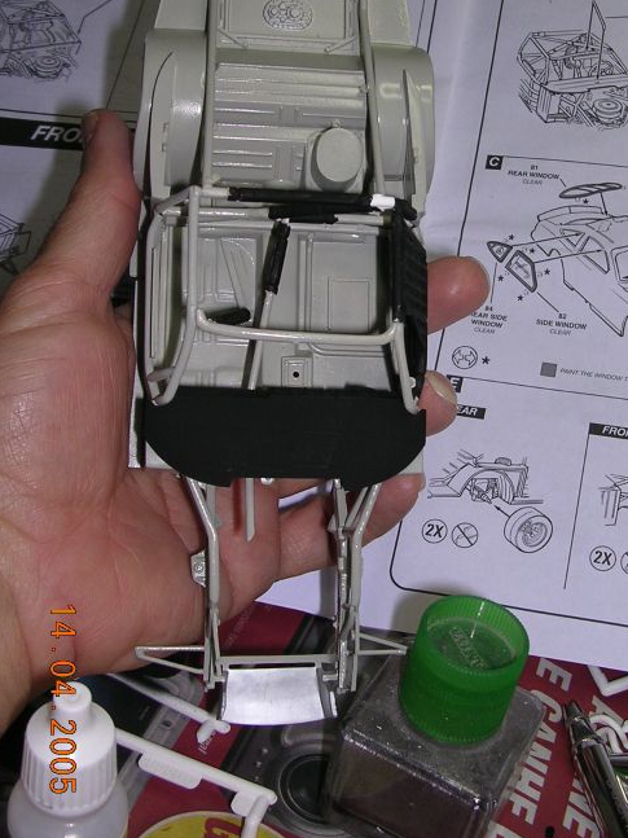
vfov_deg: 40.2
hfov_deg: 30.8
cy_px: 326
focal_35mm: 47
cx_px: 370
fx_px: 1137
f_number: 2.8
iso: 100
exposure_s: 1/60.1
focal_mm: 5.8
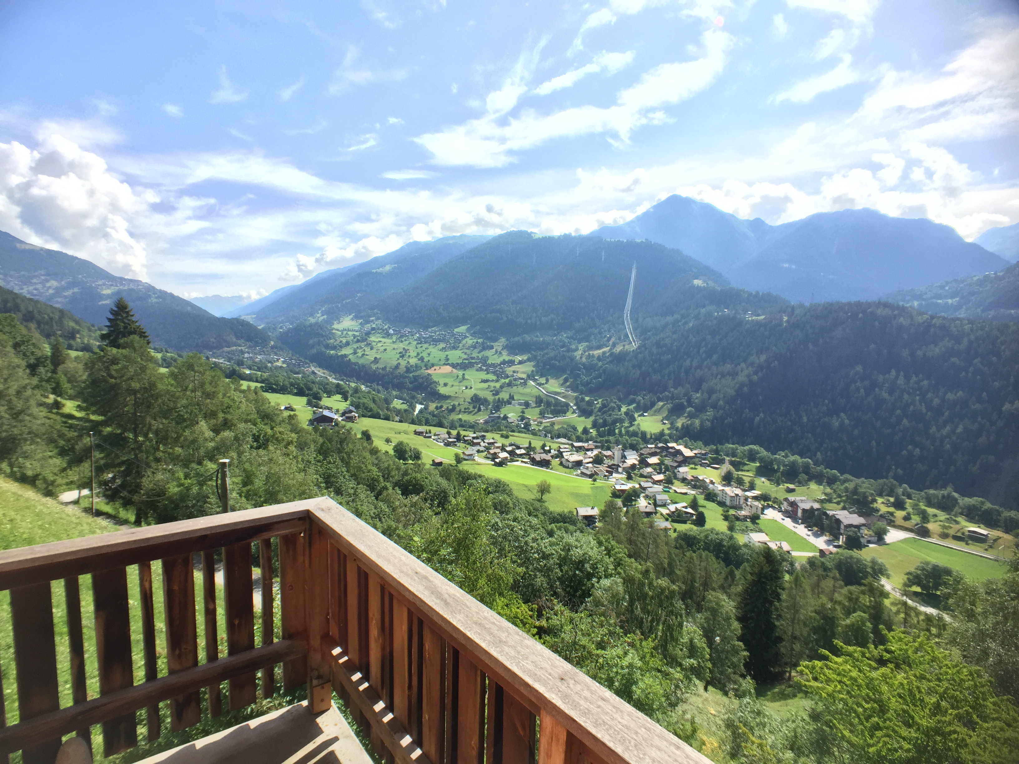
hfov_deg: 61.7
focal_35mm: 29
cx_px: 510
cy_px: 382
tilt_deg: -7.0
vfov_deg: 48.2
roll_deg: -1.1
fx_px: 854
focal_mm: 4.15
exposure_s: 1/989
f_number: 2.2
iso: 32
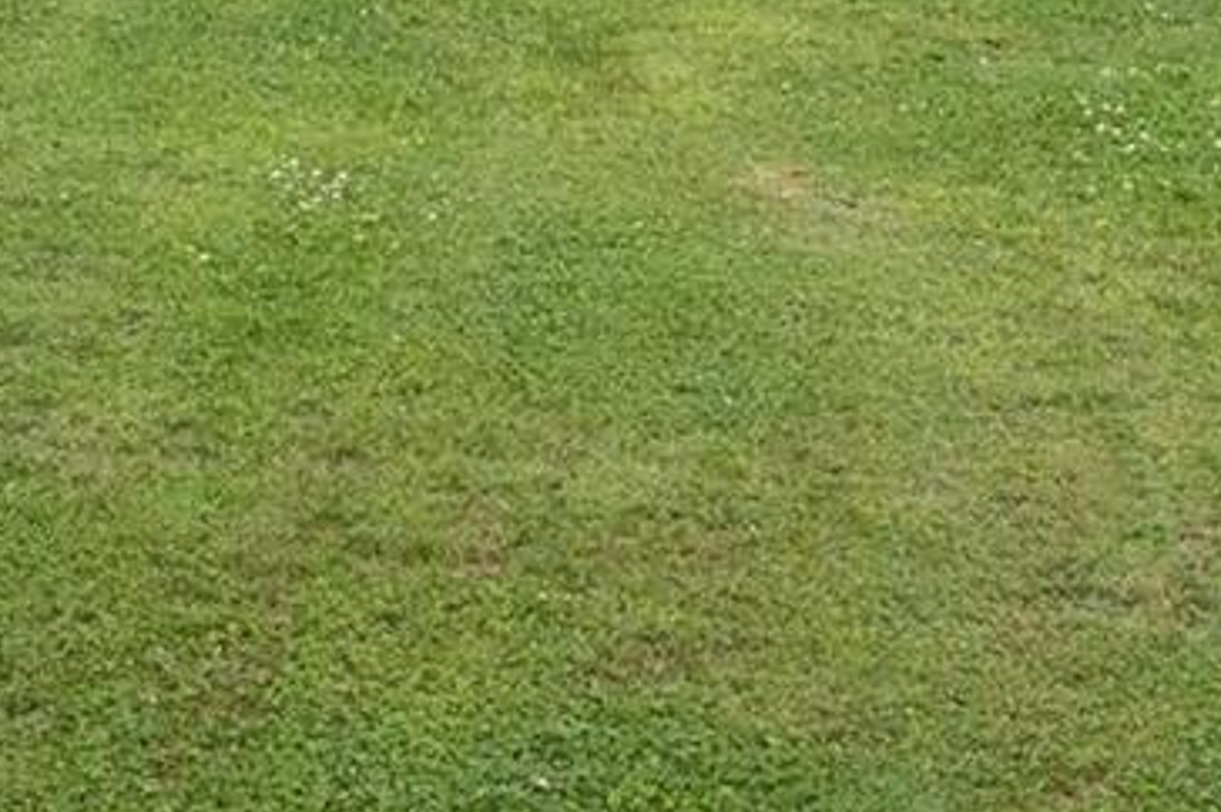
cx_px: 1050
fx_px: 4473
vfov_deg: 9.5
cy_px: -963
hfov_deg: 15.4
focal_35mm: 132
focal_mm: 15
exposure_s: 1/200
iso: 400
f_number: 8
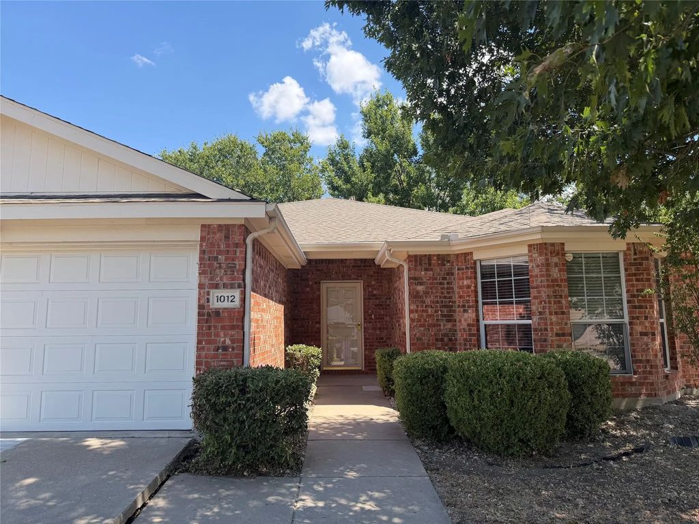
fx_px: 485
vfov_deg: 56.8
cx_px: 350
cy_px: 262
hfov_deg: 71.6
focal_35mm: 24
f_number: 1.78
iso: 100
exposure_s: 1/2445
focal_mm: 6.76
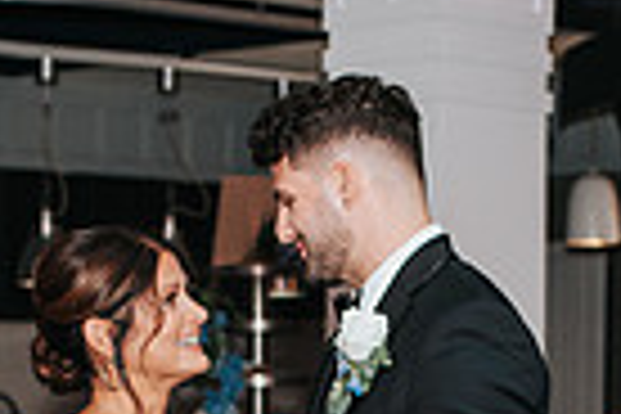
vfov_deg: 8.8
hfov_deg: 13.6
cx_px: 285
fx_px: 2605
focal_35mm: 151
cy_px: 691
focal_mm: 35
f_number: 2.8
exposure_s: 1/200
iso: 1000
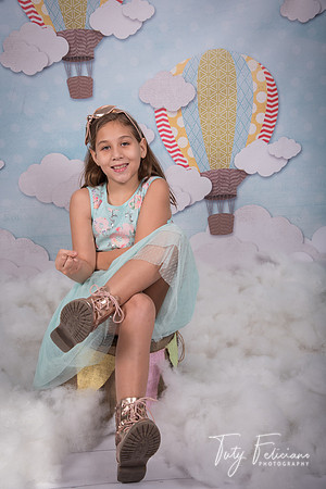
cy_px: 244
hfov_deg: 24.6
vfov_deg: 36.2
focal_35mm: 55
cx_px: 163
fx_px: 747
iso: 100
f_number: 9
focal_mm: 55
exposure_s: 1/200
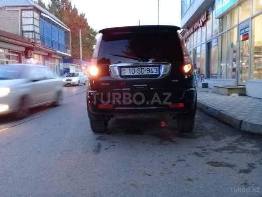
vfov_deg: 45.4
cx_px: 131
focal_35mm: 31
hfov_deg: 58.4
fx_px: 235
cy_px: 98
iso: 200
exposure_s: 1/20
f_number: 2.2
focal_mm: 3.3
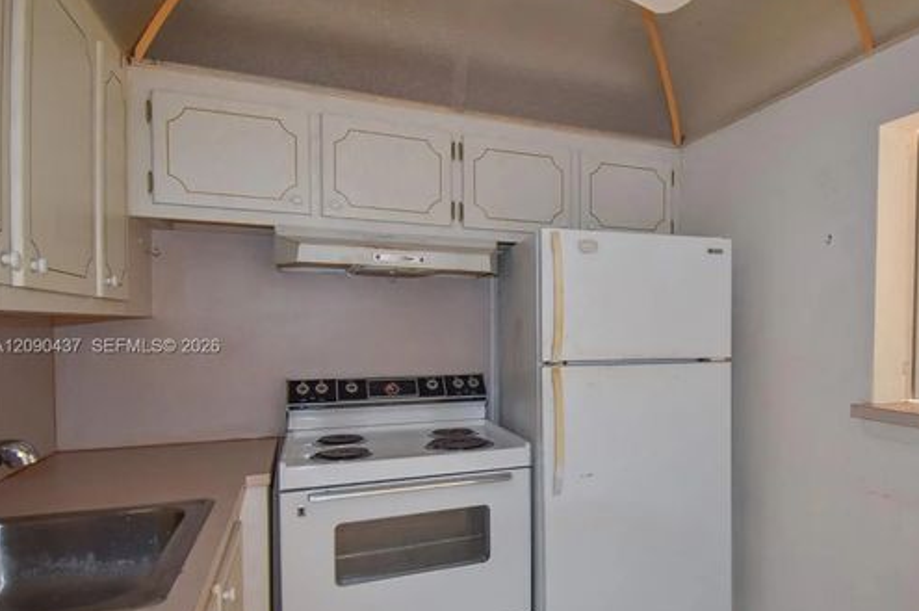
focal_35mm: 22
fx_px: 569
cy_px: 347
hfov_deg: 76.2
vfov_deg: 56.2
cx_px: 583
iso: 560
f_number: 5.6
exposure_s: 1/200
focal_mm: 11.5
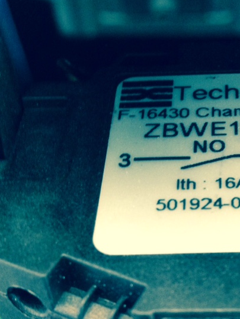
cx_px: 213
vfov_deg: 23.5
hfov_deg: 17.5
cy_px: 196
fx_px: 767
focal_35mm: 83
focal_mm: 4.28
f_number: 2.4
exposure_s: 1/20
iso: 200
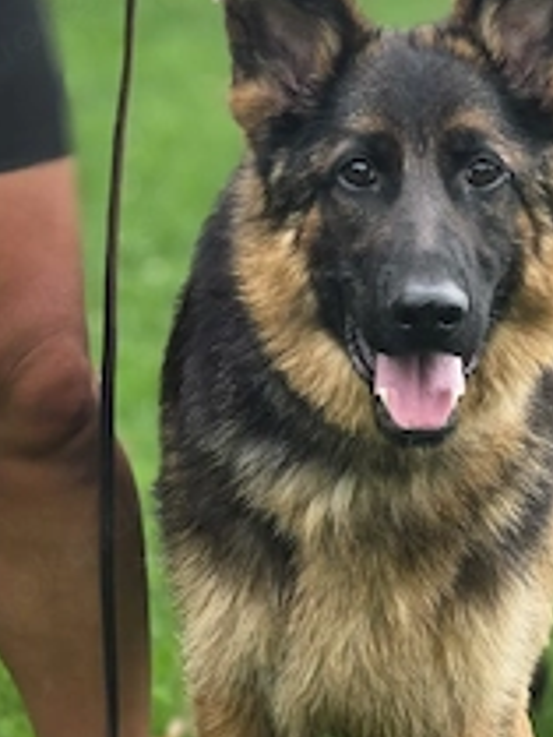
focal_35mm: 220
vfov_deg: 9.0
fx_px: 4681
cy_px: 328
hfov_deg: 6.8
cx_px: 402
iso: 40
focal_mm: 18.6
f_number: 3.4
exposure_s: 1/101
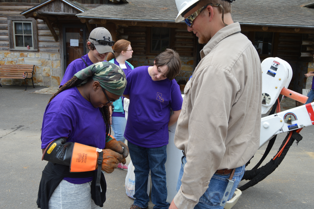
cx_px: 157
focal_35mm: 30
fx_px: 261
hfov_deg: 62.0
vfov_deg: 43.5
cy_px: 104
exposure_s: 1/125
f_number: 5.6
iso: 100
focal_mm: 20
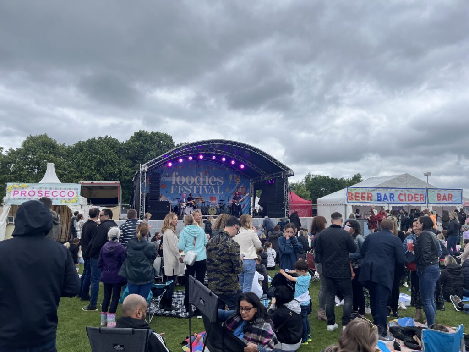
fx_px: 352
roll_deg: -0.6
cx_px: 234
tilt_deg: +5.3
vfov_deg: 53.1
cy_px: 176
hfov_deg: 67.3
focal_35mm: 26
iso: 50
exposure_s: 1/1776
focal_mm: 5.1
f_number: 1.6
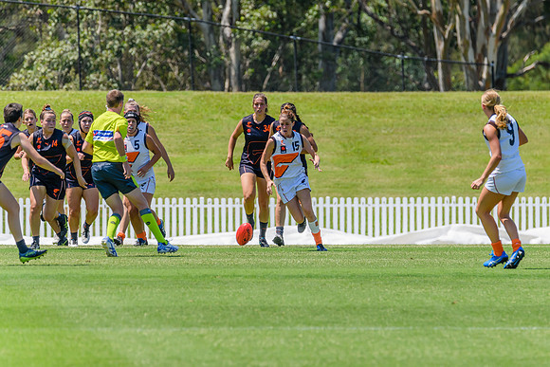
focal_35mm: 512
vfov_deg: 2.7
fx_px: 7826
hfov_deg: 4.0
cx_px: 312
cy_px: 176
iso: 800
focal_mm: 450
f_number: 10
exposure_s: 1/2000
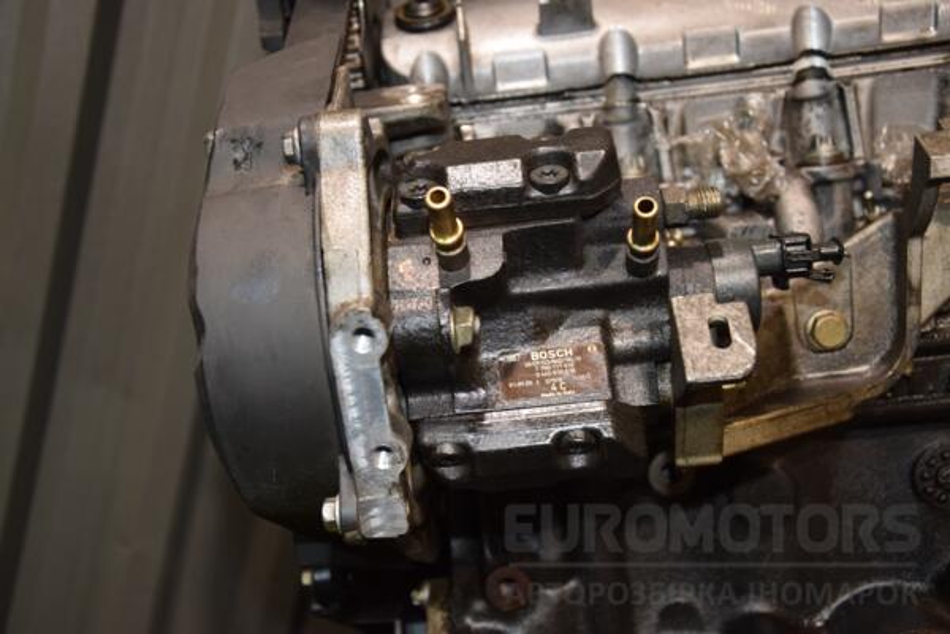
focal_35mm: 42
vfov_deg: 31.9
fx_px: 1108
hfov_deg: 46.4
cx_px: 475
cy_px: 317
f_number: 5
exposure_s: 1/60
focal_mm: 28
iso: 800
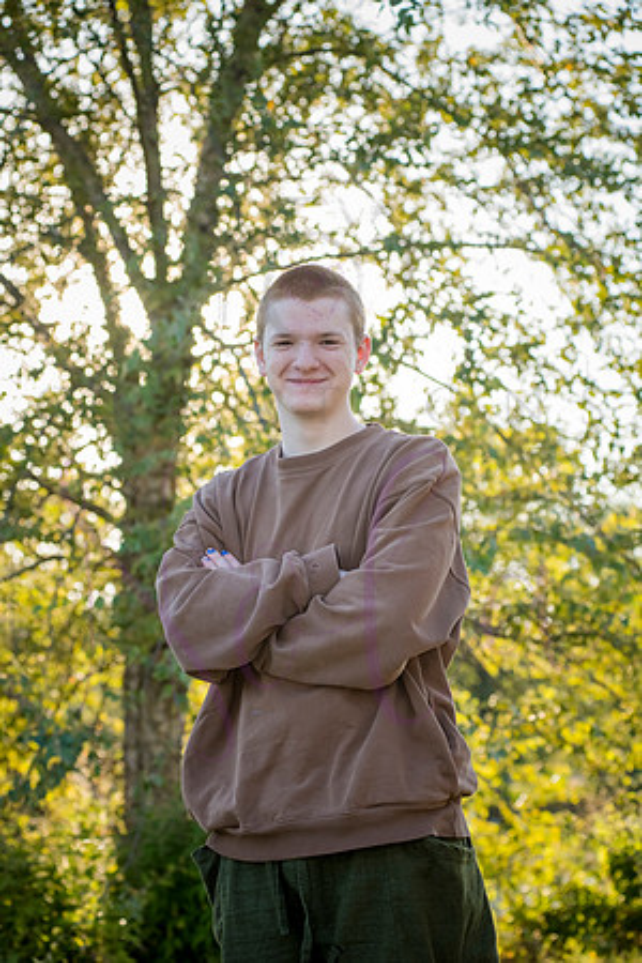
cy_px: 482
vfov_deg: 25.4
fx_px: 2140
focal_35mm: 80
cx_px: 321
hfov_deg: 17.1
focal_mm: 80
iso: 400
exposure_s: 1/400
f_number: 5.6
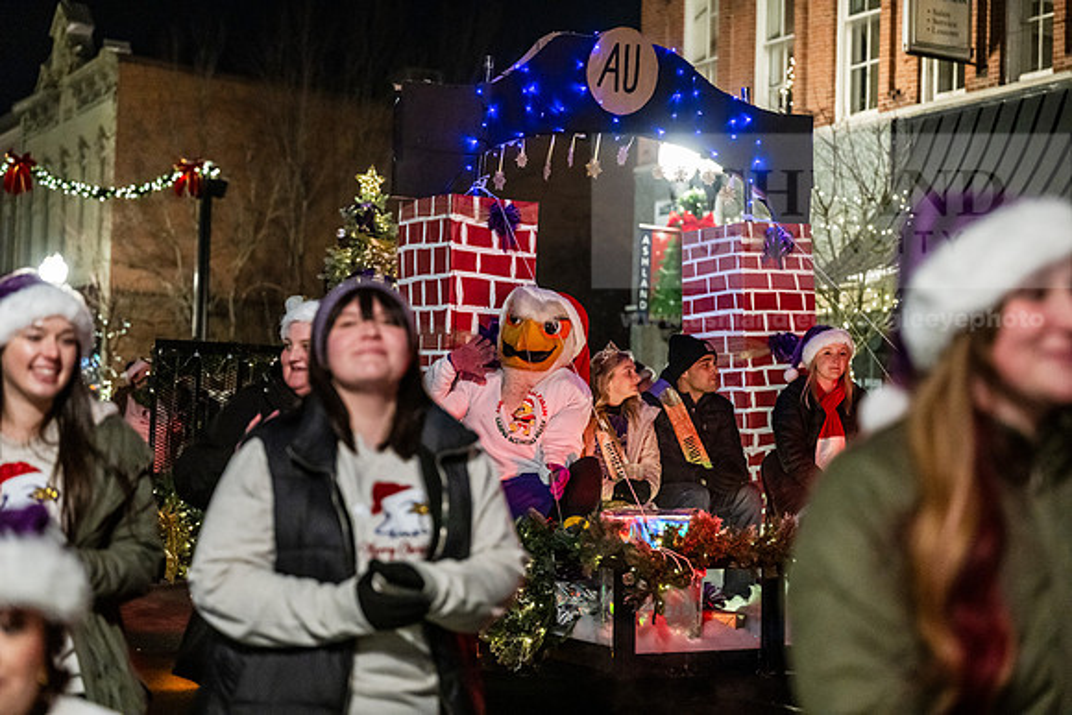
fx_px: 2085
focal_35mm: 70
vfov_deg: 19.5
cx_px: 536
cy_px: 358
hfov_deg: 28.8
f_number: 2.8
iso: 4000
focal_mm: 70
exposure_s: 1/200
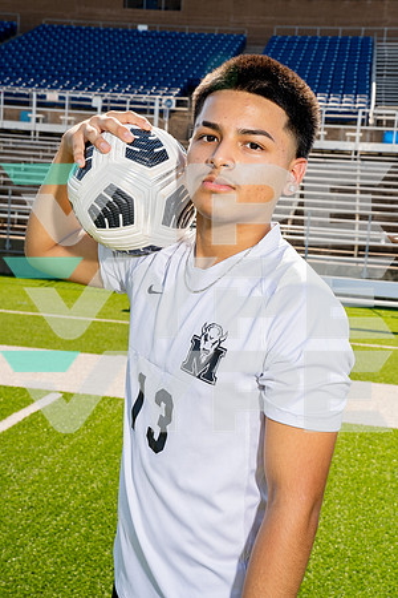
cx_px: 199
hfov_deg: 27.0
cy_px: 299
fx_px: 829
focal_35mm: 50
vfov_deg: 39.6
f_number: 11
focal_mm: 50
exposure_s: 1/250
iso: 320
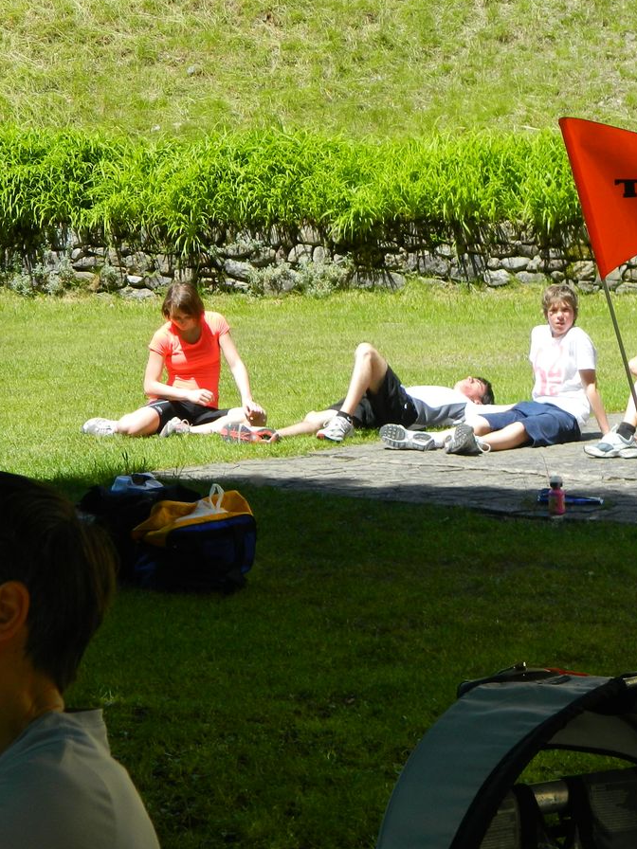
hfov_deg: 11.7
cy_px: 433
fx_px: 3067
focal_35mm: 125
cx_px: 681
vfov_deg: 15.8
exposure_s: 1/320
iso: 80
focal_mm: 12.6
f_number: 4
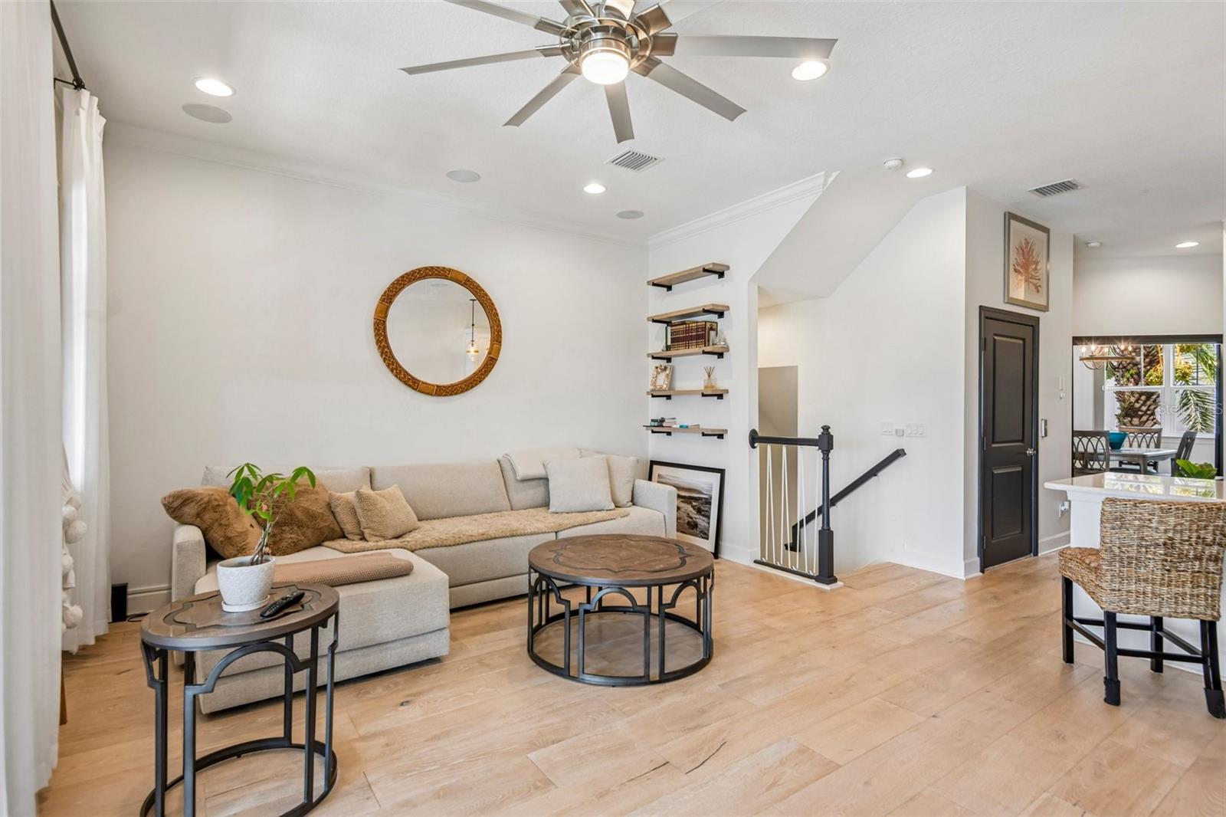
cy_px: 408
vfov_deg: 67.4
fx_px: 613
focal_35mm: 18
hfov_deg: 90.0
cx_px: 613
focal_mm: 18
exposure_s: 1/15
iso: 400
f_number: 8
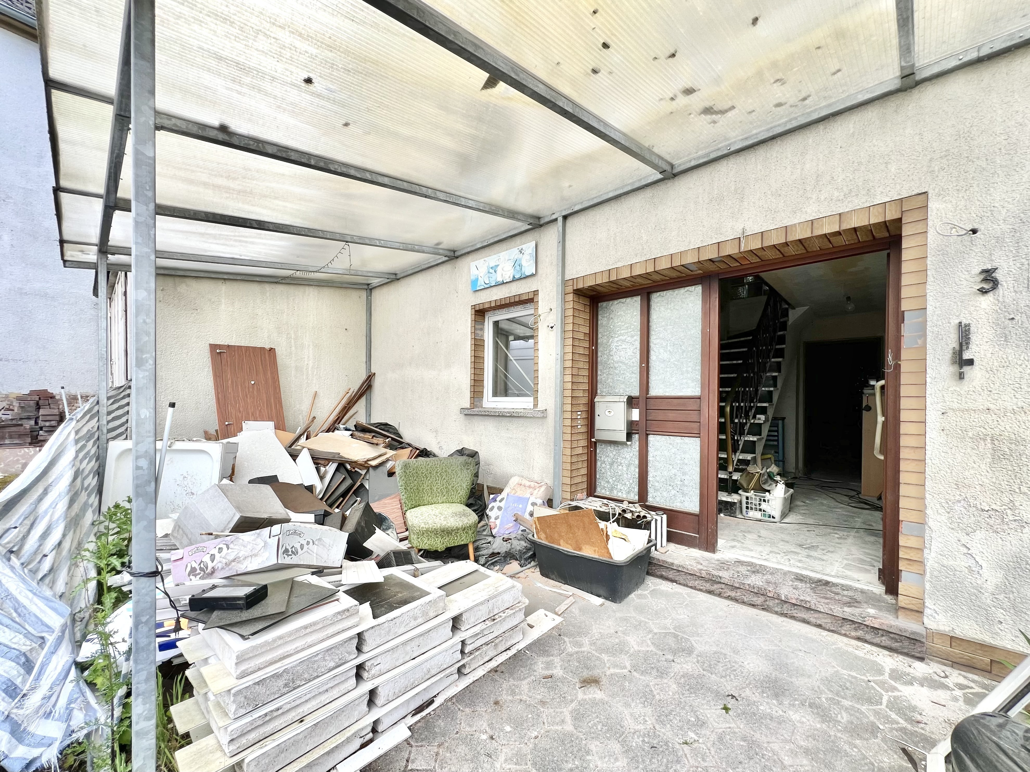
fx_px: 387
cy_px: 386
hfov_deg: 106.2
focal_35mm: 13
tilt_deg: +0.2
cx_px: 515
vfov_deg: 89.9
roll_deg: -0.6
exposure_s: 1/292
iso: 32
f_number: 1.8
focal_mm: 1.57
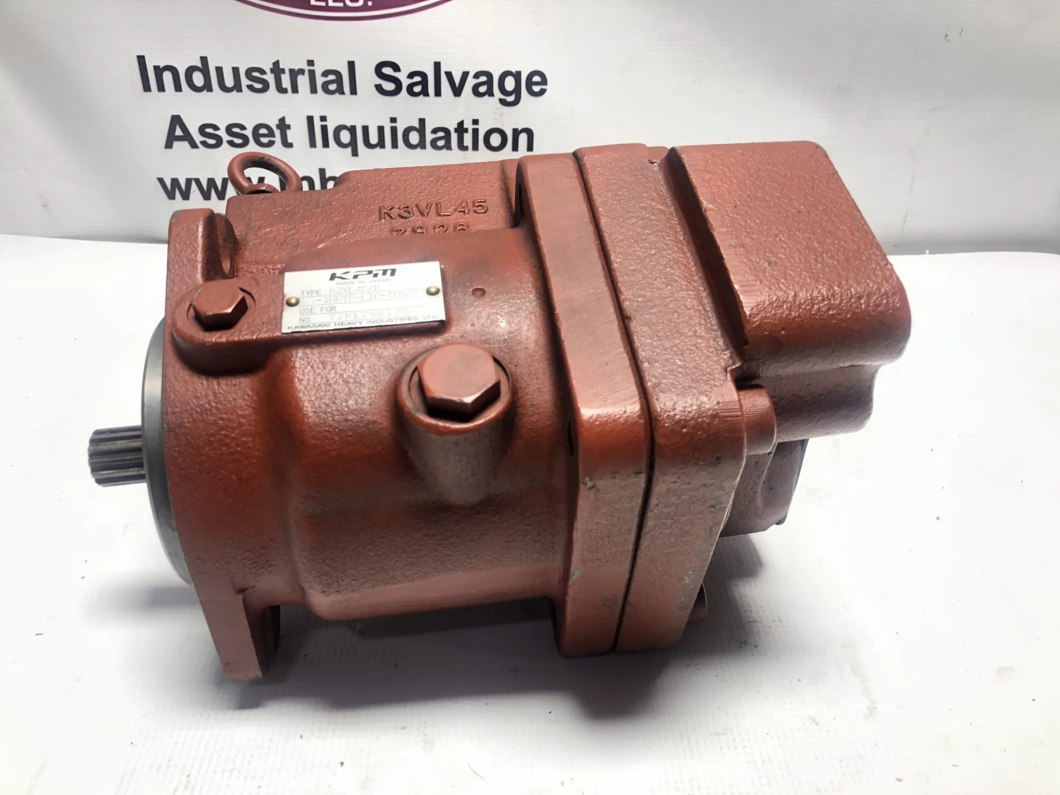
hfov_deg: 63.4
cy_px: 398
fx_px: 857
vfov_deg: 49.7
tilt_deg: -32.9
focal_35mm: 28
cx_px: 530
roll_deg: -2.8
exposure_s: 1/120
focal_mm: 3.99
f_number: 1.8
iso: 50
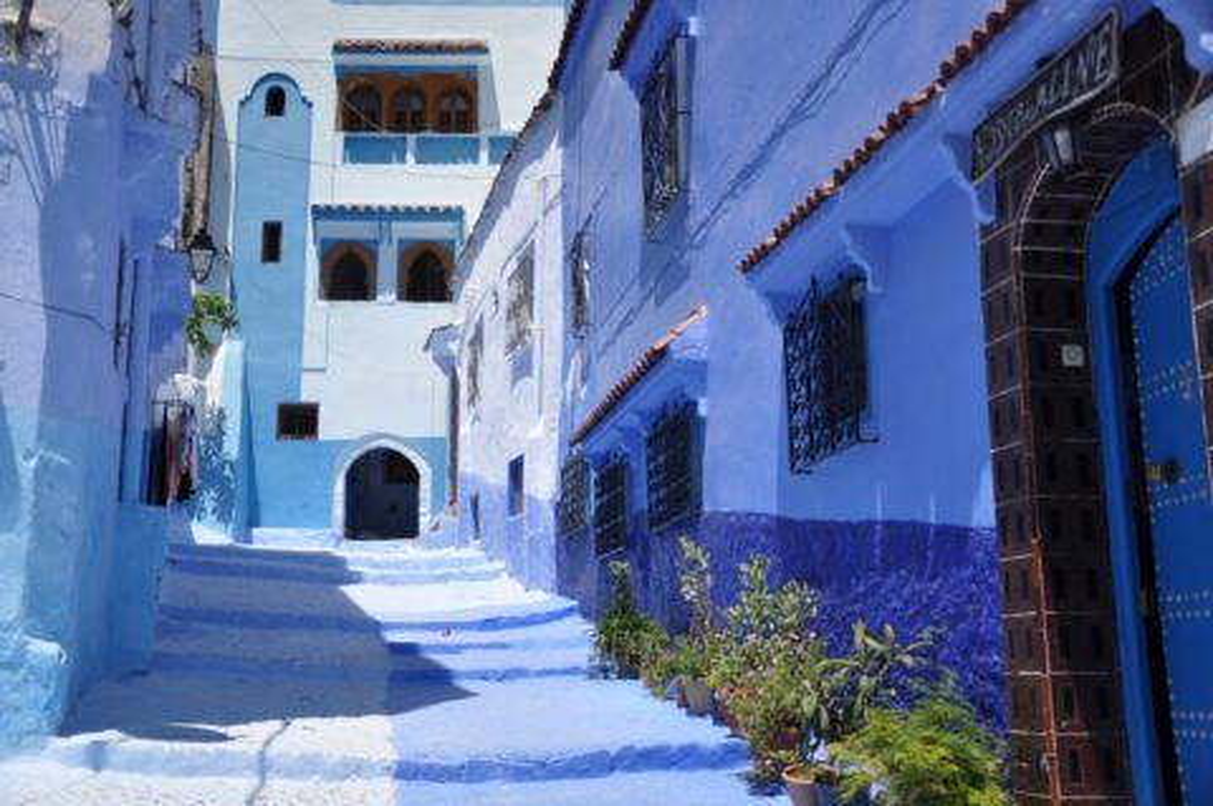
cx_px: 606
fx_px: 1313
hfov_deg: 49.6
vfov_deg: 34.1
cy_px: 403
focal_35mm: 39
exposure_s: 1/2000
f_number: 4
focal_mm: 26
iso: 200
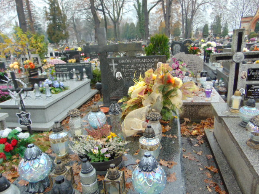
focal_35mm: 26
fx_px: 195
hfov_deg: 67.3
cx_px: 130
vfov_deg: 53.1
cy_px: 100
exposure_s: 1/50
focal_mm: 4.5
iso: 80
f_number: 3
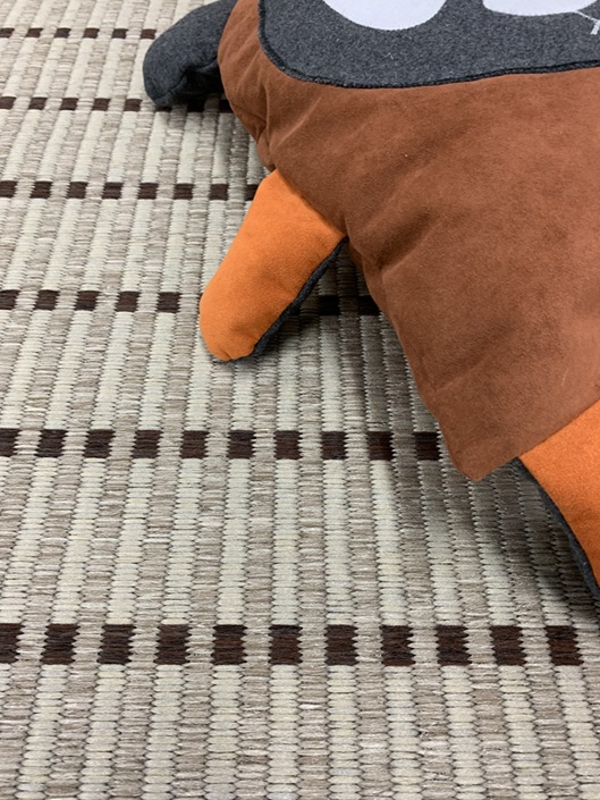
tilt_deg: -57.0
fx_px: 601
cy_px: 400
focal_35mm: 26
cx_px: 300
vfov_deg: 67.3
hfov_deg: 53.1
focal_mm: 4.25
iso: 50
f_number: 1.8
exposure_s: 1/50
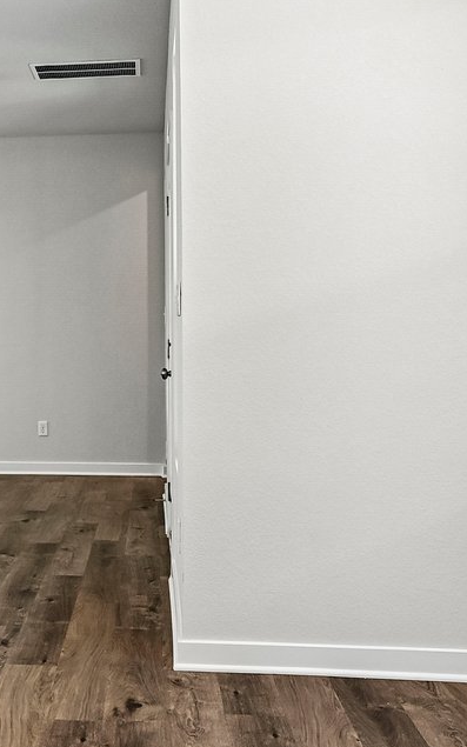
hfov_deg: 26.8
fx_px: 937
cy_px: 344
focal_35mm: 46
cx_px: 26
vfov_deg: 43.5
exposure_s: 1/15
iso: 160
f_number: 8
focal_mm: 14
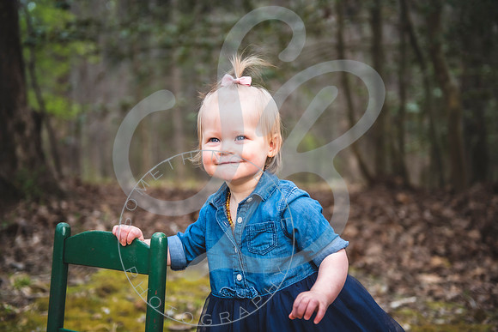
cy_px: 166
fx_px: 719
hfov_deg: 38.2
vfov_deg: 26.0
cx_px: 249
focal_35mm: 52
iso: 100
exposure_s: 1/500
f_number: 2.8
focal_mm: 52
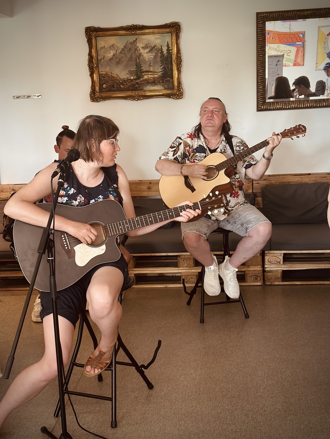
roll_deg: +1.9
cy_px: 220
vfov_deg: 39.7
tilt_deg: -10.9
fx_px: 610
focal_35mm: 48
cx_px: 165
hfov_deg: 30.3
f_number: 1.78
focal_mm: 6.86
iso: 400
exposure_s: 1/50
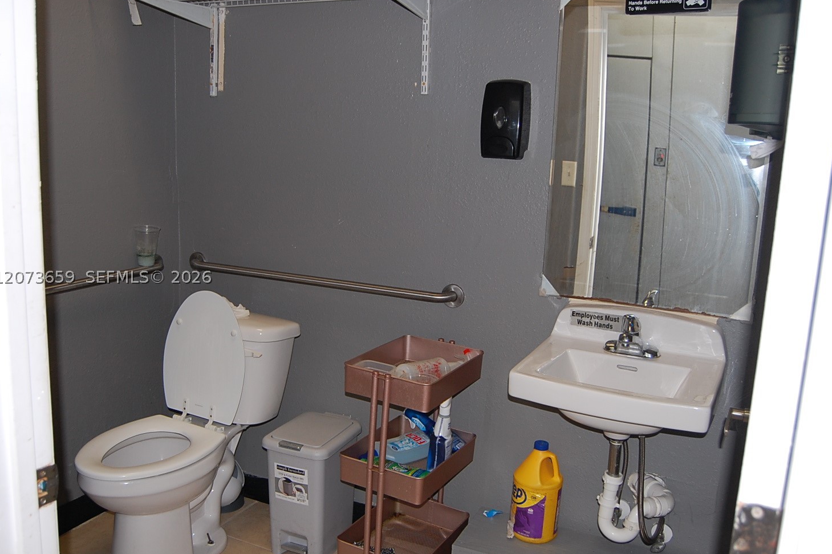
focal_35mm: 34
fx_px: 786
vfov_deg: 38.9
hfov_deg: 55.8
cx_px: 406
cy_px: 277
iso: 400
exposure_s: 1/60
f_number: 3.8
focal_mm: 22
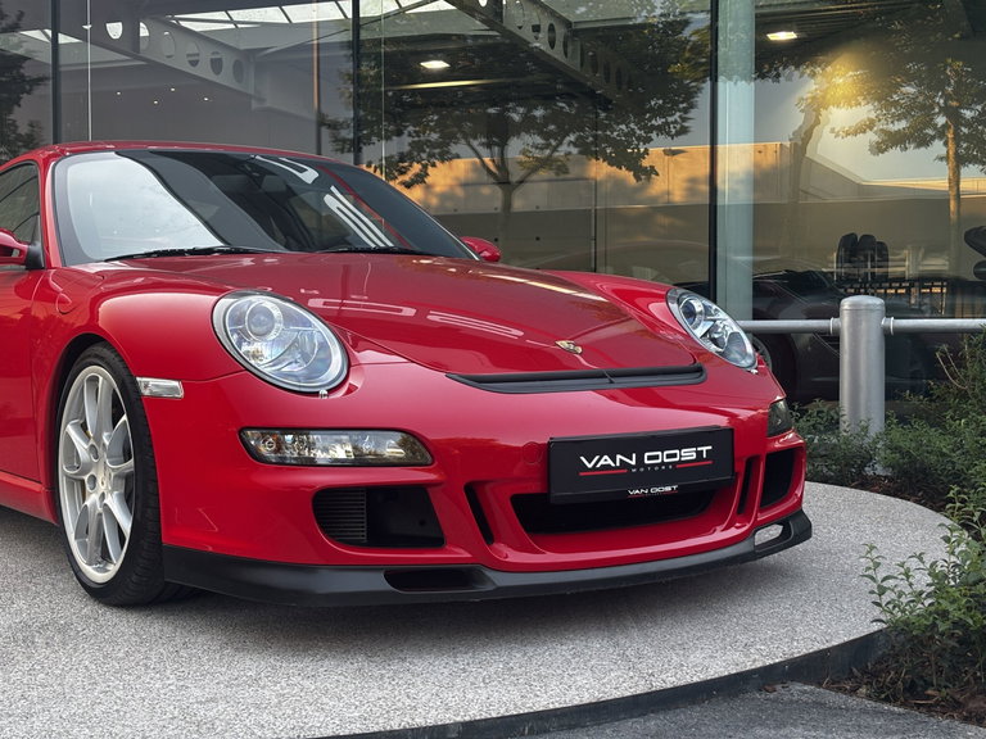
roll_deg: +0.3
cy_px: 370
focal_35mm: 52
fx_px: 1481
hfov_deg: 36.8
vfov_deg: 28.0
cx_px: 493
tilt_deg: -0.7
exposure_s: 1/50
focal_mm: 5.96
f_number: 1.6
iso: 64
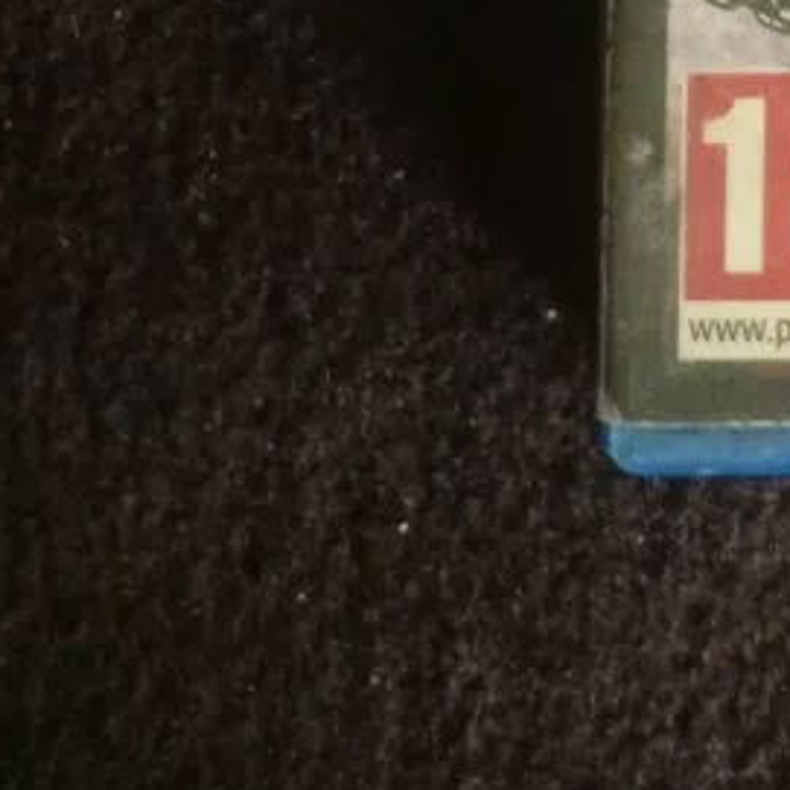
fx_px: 3098
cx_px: 1341
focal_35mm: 120
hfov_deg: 13.3
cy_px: -1074
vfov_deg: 11.9
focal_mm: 4.11
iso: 900
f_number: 1.6
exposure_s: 1/33.3
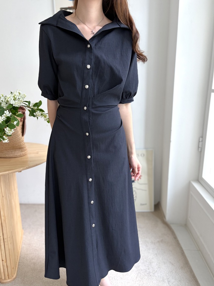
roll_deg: +0.9
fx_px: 239
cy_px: 156
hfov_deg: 48.1
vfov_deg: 61.6
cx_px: 97
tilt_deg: -14.9
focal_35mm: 29
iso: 125
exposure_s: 1/121
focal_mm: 5.96
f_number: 1.6
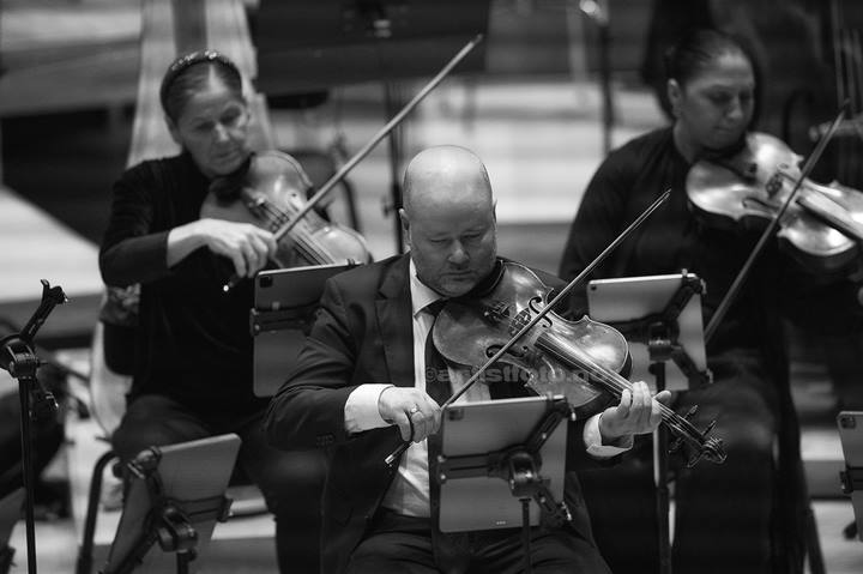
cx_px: 432
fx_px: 7186
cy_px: 287
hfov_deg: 6.9
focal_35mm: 300
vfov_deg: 4.6
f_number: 2.8
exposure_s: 1/1000
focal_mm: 300
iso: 6400
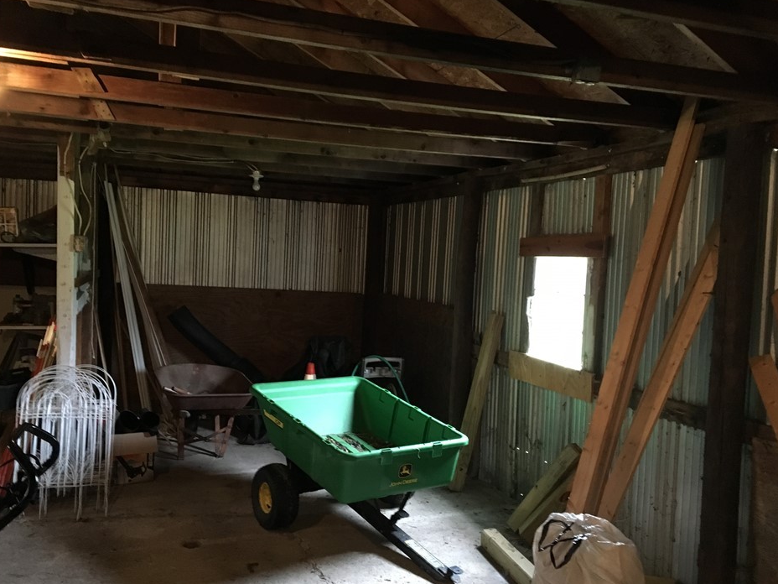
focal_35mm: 32
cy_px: 299
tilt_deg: -2.5
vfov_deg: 44.2
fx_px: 719
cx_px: 392
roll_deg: -2.1
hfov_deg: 56.8
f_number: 2.2
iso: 250
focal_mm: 4.15
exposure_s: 1/15
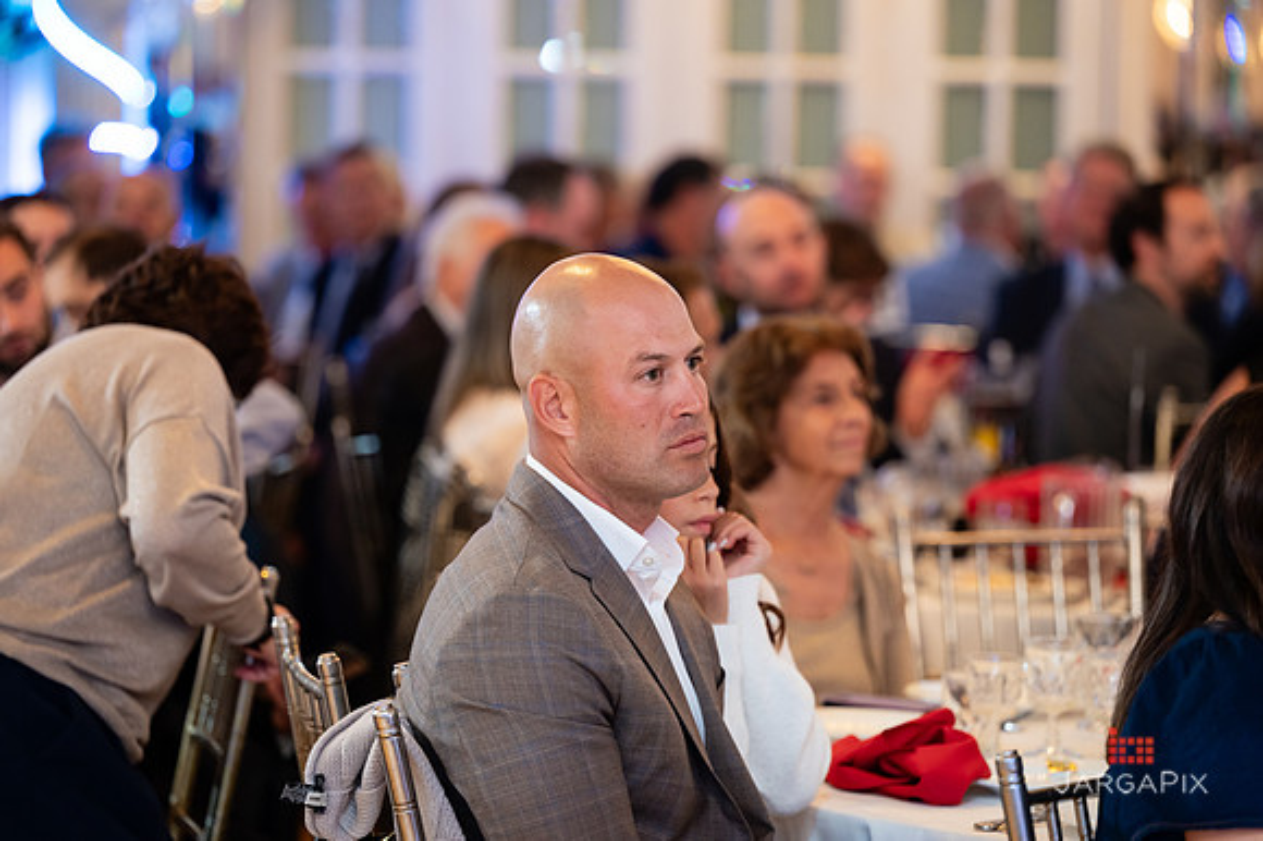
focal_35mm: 149
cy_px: 420
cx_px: 632
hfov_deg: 13.8
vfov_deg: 9.2
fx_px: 5237
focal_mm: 145
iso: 1250
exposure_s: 1/125
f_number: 3.2
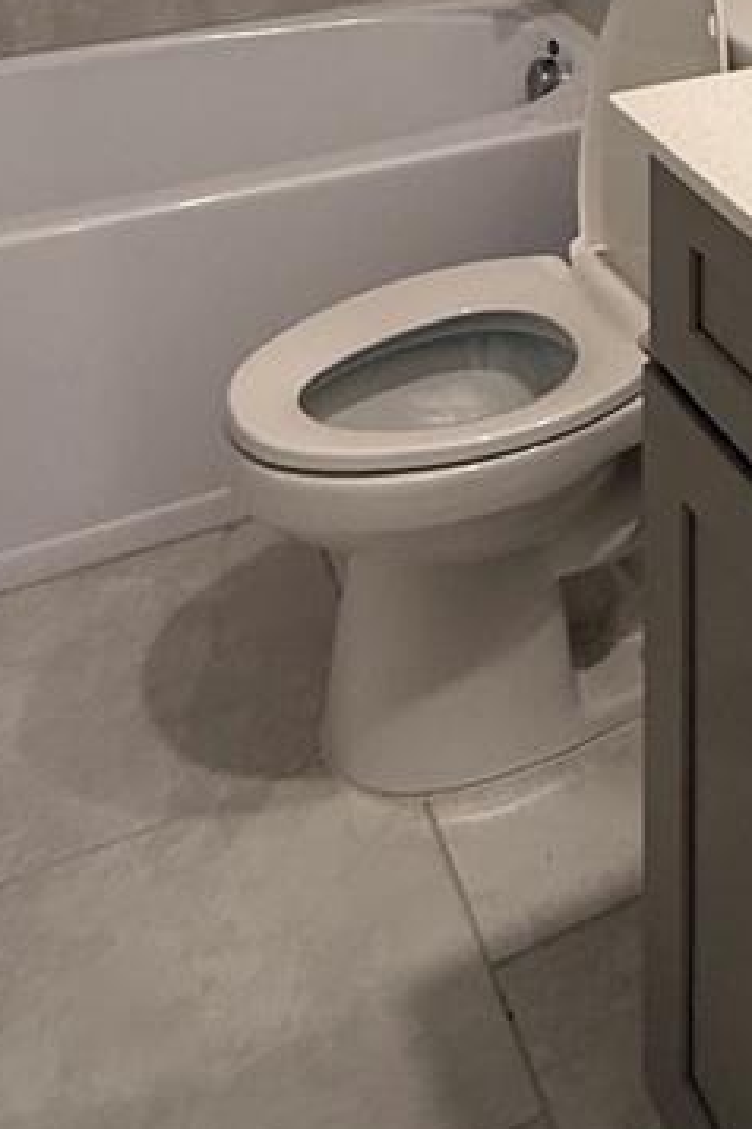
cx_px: 743
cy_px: -319
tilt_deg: -6.2
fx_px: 1535
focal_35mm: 49
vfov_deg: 31.6
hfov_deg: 26.2
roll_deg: -1.9
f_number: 2.2
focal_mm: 2.22
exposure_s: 1/120
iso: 320
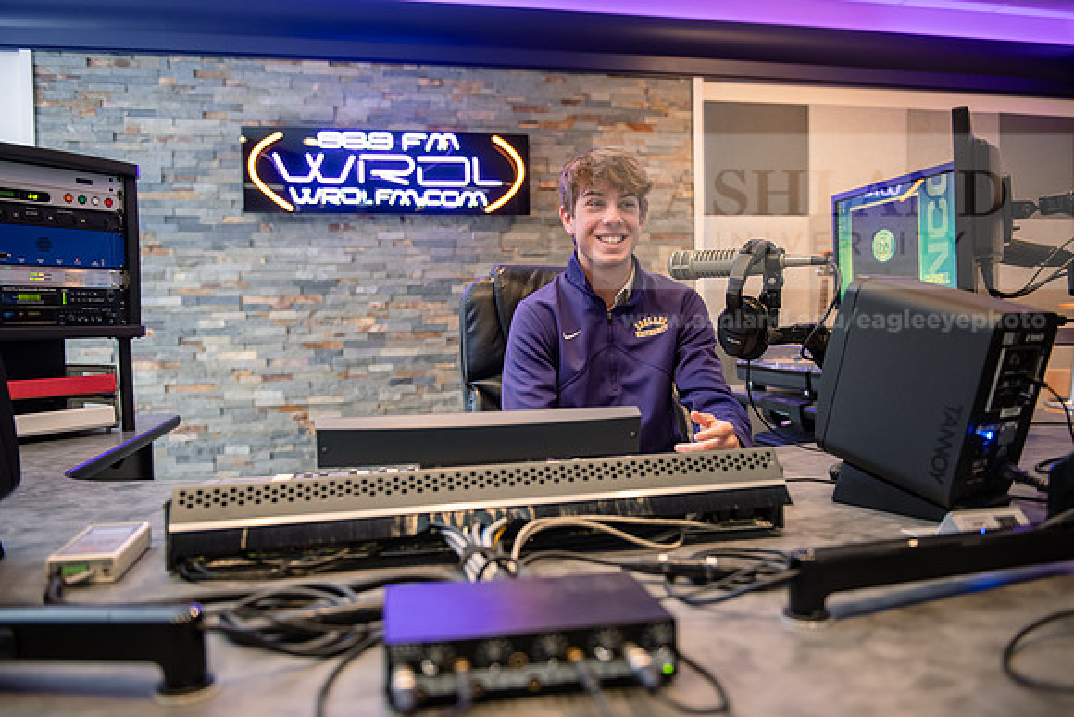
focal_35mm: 29
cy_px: 358
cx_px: 537
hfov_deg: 63.6
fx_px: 865
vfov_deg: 45.0
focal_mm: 29
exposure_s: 1/80
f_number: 2.8
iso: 1250
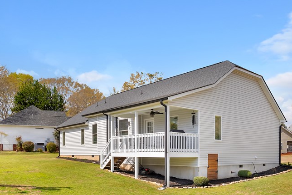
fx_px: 266
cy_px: 155
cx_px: 135
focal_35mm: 33
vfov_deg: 38.6
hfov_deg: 57.4
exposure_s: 1/250
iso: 320
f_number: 9
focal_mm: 19.5
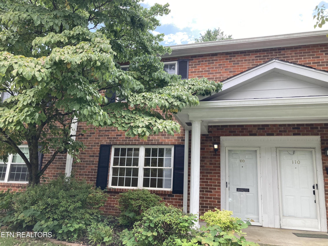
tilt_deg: +13.6
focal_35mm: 28
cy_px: 123
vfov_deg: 49.7
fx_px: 265
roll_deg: -2.7
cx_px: 164
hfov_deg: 63.4
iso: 20
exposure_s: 1/259
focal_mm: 3.99
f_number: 1.8
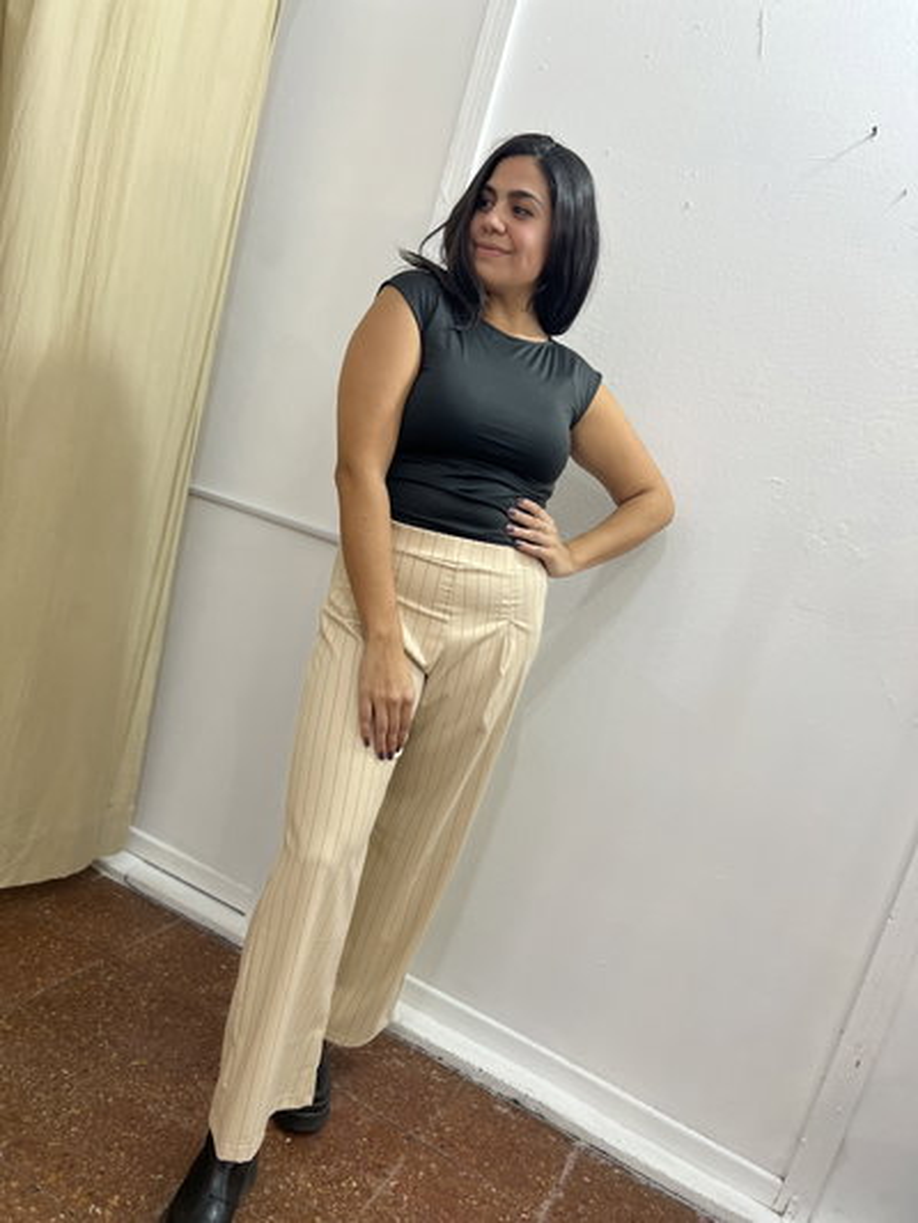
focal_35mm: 26
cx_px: 459
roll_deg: -14.9
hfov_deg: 53.1
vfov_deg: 67.3
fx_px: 919
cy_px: 612
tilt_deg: -9.0
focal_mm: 5.7
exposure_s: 1/100
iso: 125
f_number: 1.5
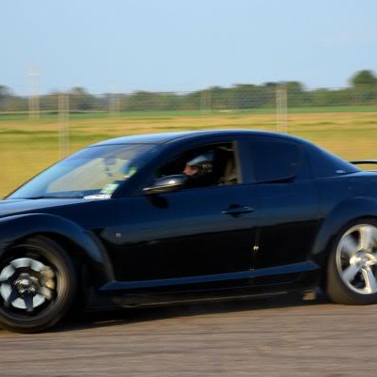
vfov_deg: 9.8
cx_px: 197
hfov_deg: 9.8
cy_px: 231
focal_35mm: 179
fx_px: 2207
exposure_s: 1/125
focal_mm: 55
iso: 100
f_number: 5.6
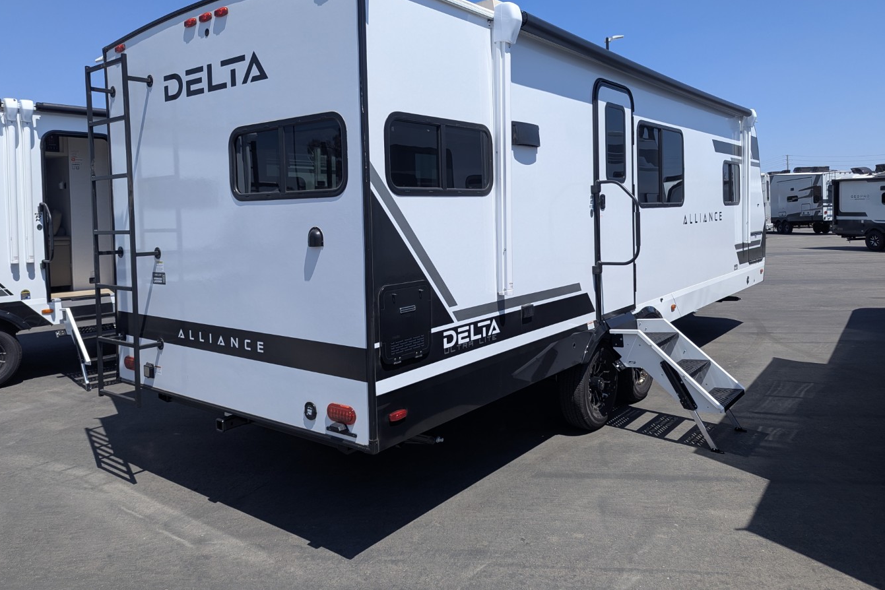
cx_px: 429
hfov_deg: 69.4
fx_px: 639
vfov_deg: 49.4
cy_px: 247
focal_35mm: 26
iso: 48
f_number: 1.85
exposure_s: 1/2262
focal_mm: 6.81
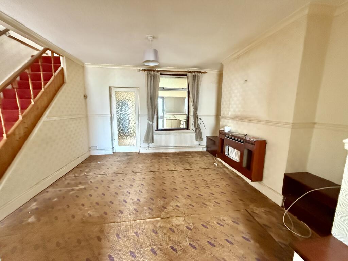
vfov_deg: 85.7
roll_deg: -0.5
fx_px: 141
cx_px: 174
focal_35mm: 14
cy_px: 130
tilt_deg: -8.8
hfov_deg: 102.1
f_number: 2.2
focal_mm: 2.22
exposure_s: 1/47
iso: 1600
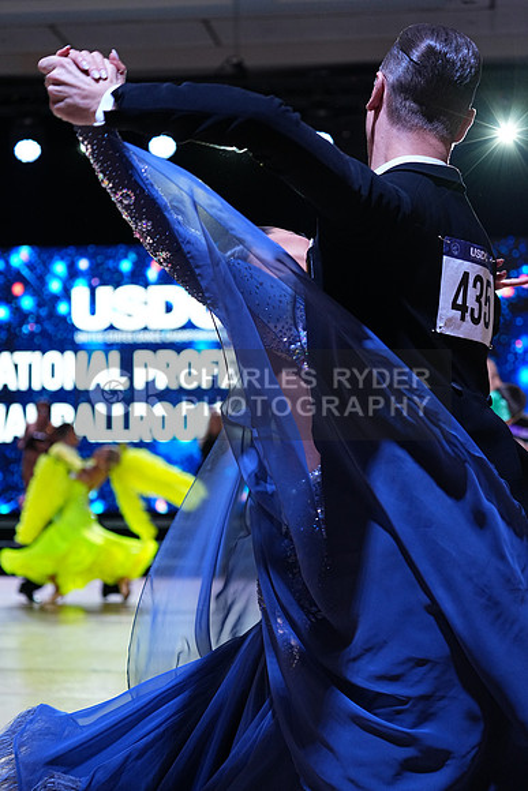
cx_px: 264
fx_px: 1539
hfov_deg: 19.5
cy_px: 396
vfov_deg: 28.8
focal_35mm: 70
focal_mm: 70
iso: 1250
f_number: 4
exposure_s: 1/500
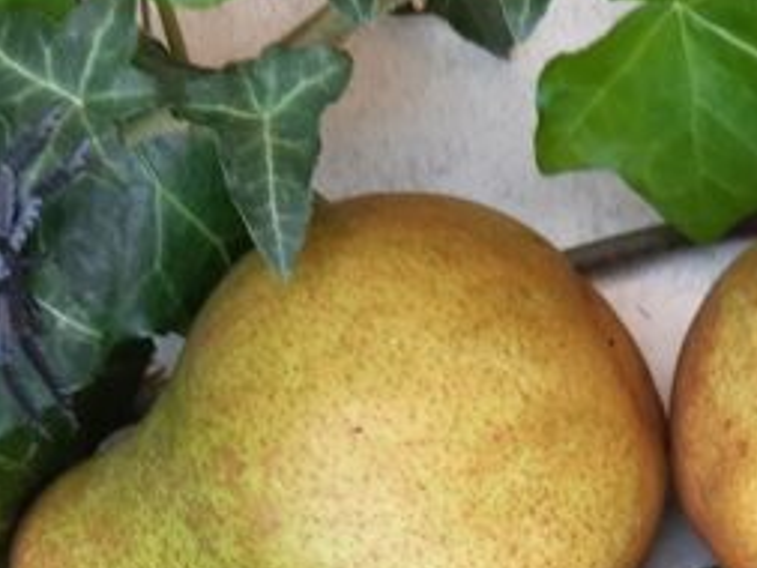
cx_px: 712
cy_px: 777
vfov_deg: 17.3
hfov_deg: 23.9
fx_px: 1728
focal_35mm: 79
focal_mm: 3.92
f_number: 1.7
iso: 64
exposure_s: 1/50
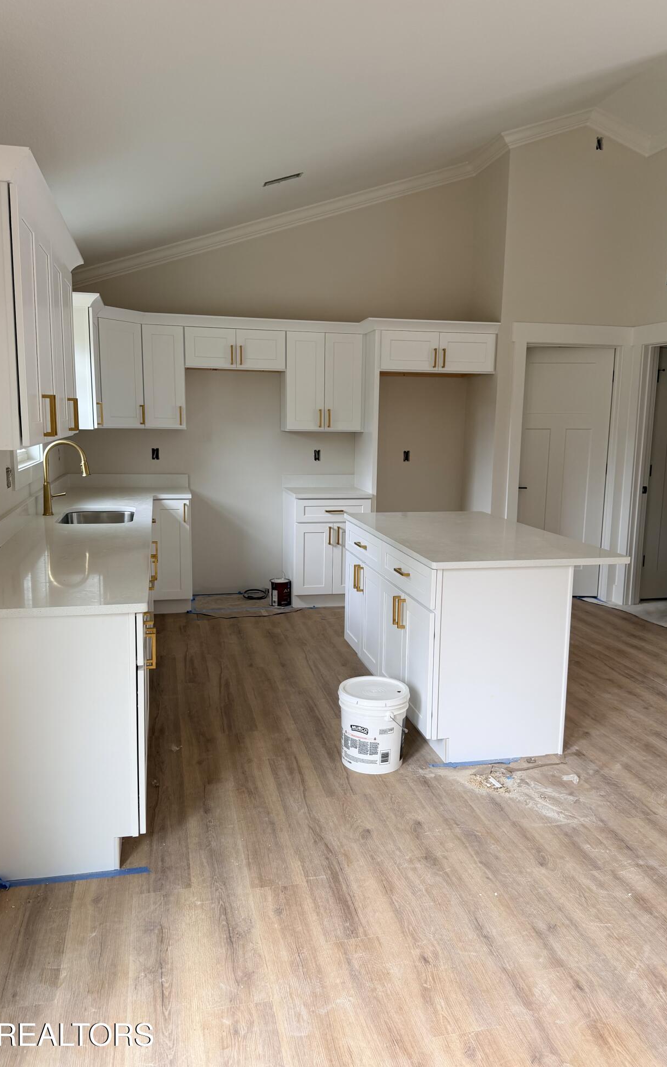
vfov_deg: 70.4
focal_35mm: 26
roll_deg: -0.9
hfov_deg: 47.6
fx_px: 756
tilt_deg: -9.4
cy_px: 540
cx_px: 332
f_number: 1.78
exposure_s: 1/121
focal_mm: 6.76
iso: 80
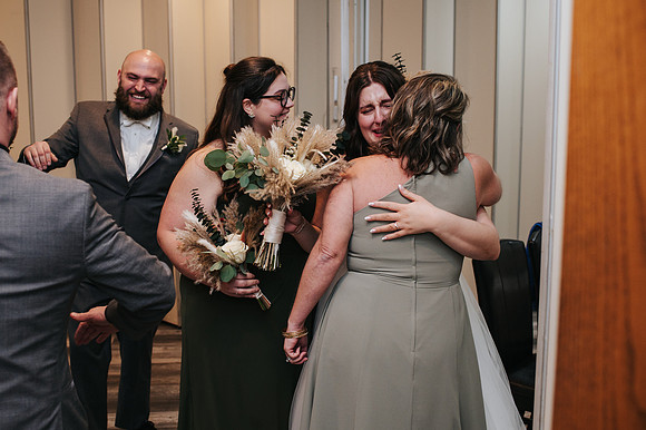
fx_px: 687
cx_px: 292
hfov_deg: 50.3
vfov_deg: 34.7
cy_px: 215
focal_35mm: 38
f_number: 3.2
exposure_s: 1/200
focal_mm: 35
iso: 800
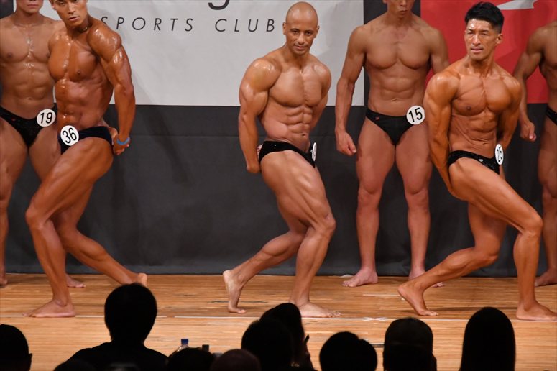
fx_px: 4639
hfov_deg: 6.9
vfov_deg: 4.6
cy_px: 186
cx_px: 278
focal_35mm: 300
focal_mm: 200
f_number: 5.6
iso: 7200
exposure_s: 1/400
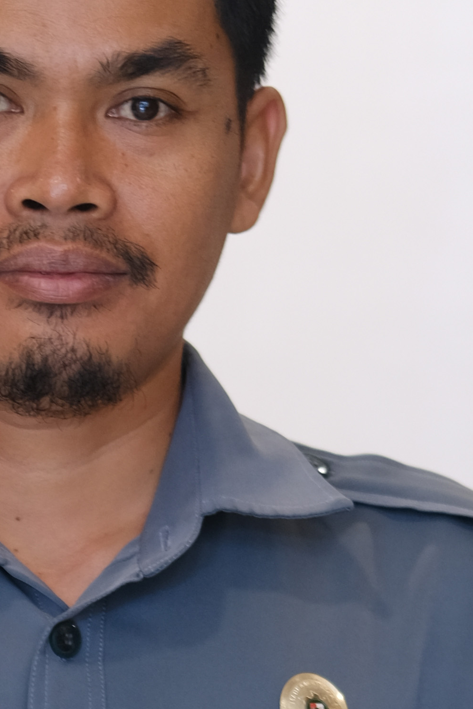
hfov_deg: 3.9
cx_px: 32
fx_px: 6914
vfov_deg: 5.8
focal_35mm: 351
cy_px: 775
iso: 200
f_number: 1.4
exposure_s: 1/125
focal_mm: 56
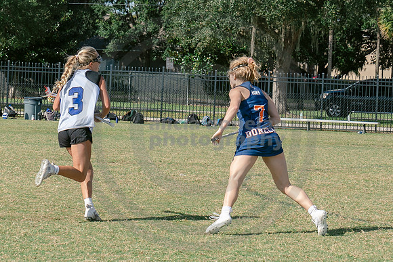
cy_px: 134
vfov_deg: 7.0
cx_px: 189
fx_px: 2134
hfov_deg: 10.5
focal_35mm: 195
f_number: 5.6
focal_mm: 70
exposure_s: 1/1000
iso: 250
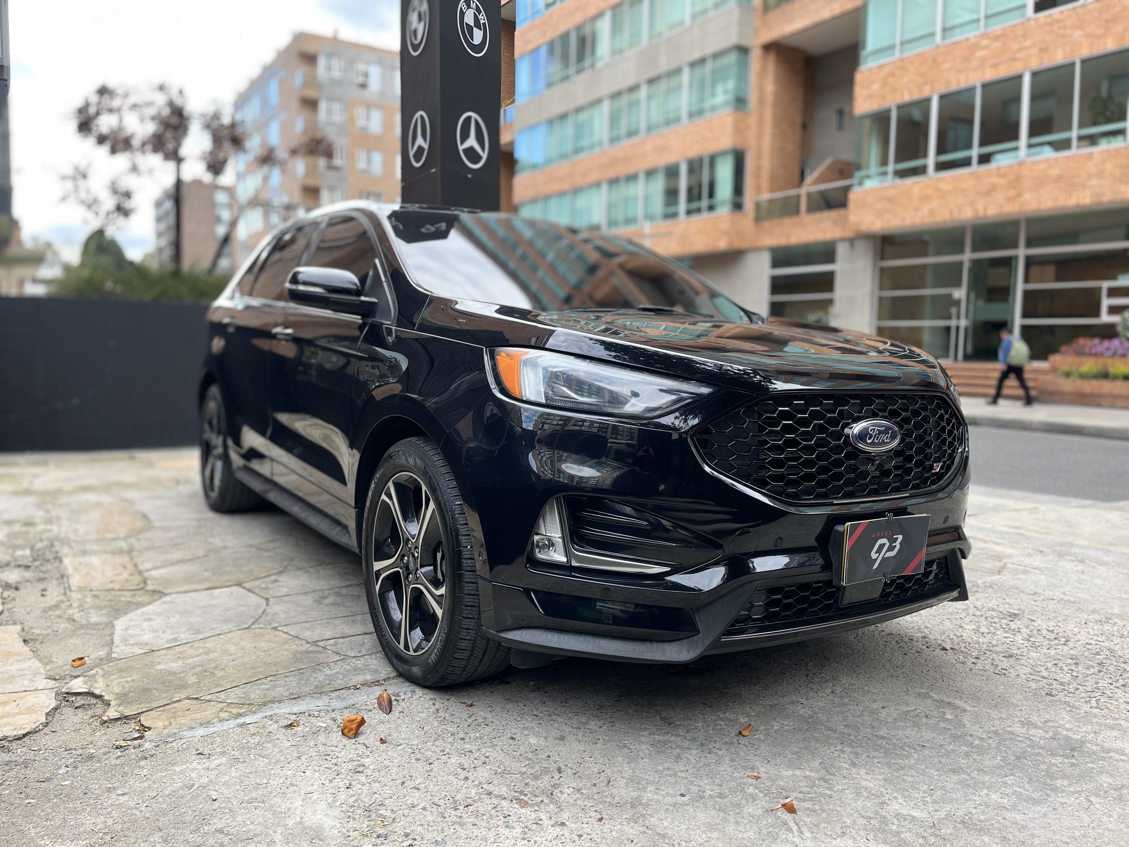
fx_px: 848
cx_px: 564
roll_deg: -1.0
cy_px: 424
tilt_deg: -6.3
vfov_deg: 53.1
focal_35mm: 26
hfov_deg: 67.3
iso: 40
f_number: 1.6
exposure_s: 1/251
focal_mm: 5.1
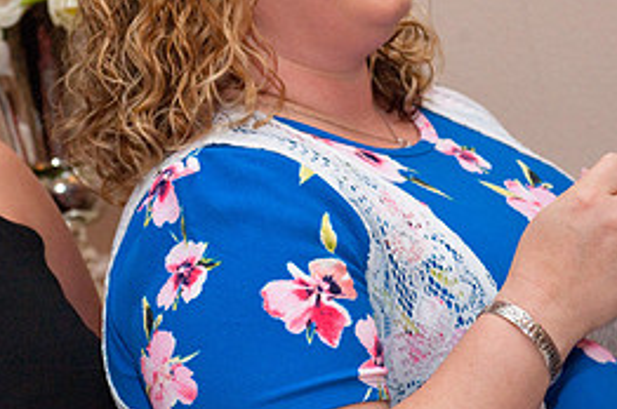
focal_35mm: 133
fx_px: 2277
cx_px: 228
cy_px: 132
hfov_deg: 15.4
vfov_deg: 10.3
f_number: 5.6
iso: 3200
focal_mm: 60
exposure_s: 1/160
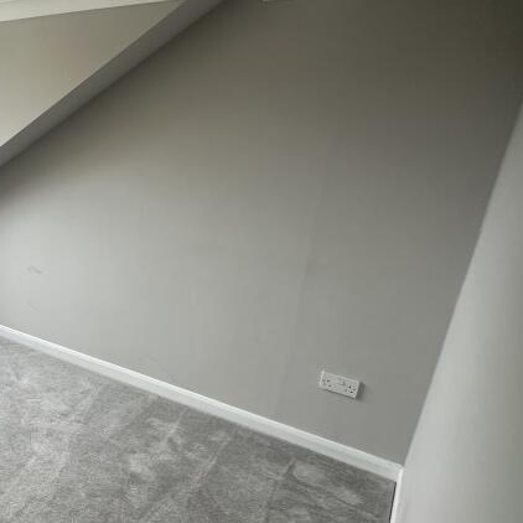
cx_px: -30
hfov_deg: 43.8
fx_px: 513
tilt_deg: -18.4
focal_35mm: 30
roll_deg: +1.0
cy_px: 275
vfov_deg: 54.0
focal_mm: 2.22
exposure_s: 1/106
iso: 40
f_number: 2.2
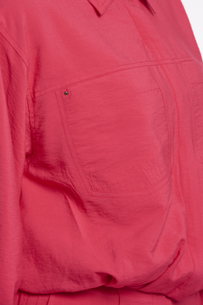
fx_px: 1186
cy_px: 152
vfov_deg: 14.7
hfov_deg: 9.8
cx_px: 102
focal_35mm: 140
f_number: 8
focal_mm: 140
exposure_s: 1/160
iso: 125
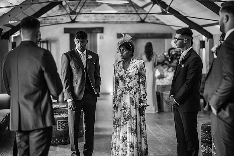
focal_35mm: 85
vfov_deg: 16.1
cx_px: 117
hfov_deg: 23.9
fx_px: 552
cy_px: 78
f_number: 1.8
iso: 720
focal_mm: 85
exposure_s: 1/200
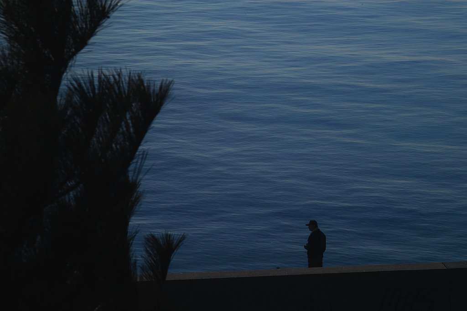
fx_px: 2322
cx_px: 234
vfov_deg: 7.7
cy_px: 156
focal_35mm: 179
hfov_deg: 11.5
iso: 100
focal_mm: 105
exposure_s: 1/350
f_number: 11
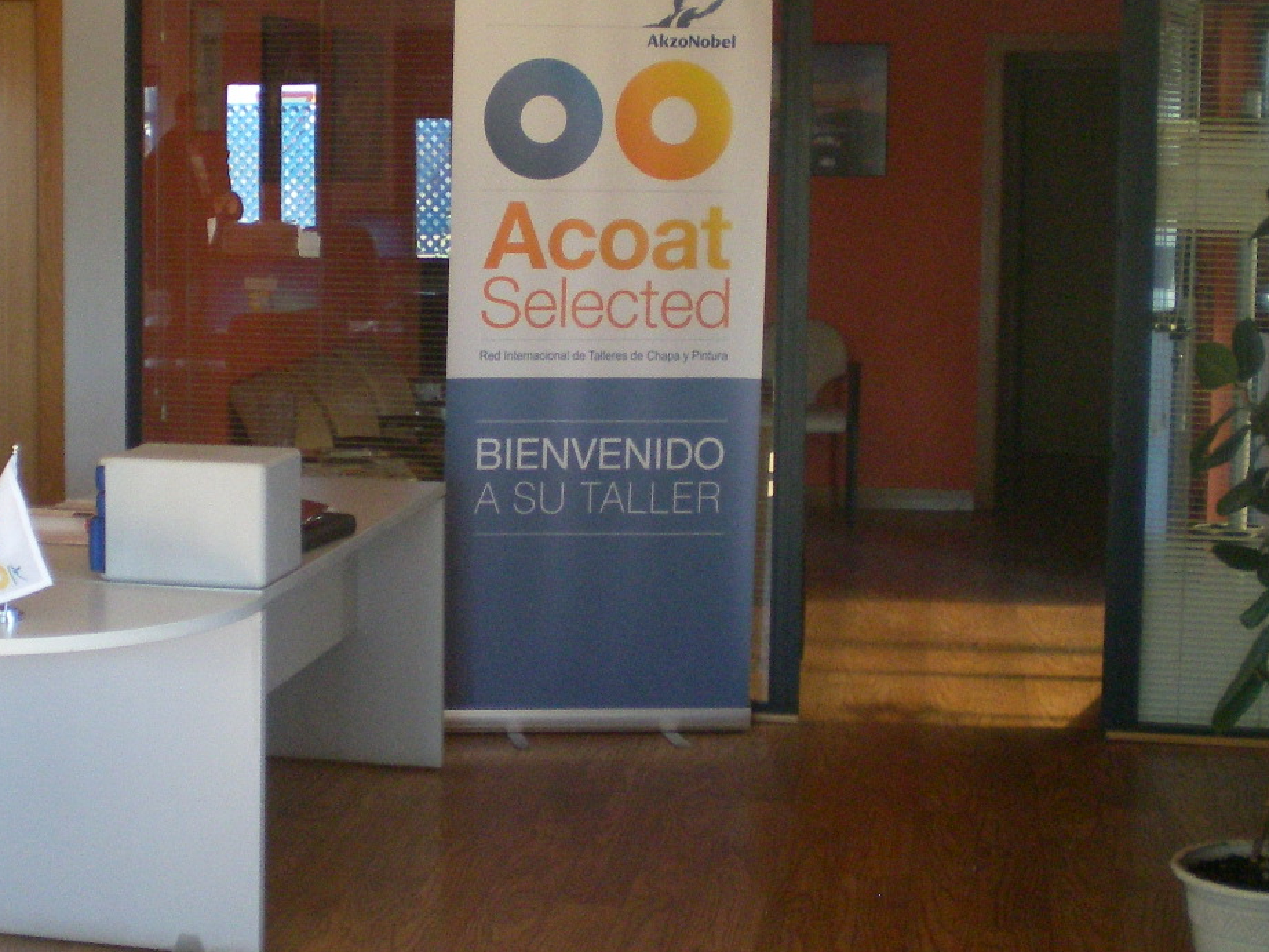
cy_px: 358
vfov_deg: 22.2
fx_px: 2420
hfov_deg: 28.9
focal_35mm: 66
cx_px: 292
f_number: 3.1
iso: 200
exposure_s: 1/46.1
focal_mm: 6.3
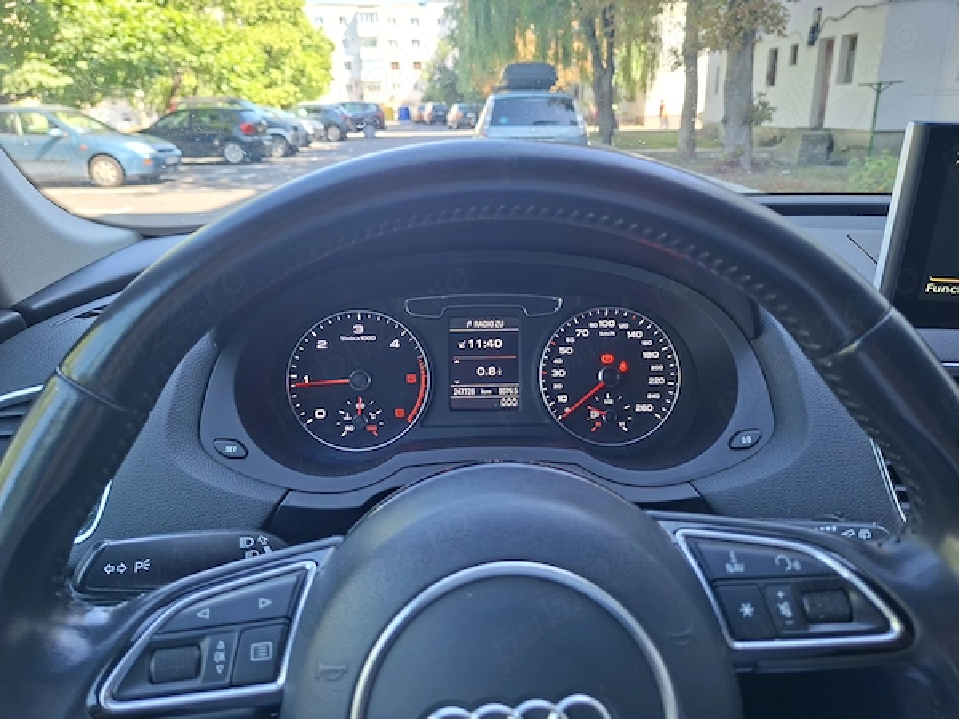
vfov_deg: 58.9
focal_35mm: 23
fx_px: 637
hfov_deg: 73.9
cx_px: 480
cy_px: 360
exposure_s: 1/100
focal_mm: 5.54
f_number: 1.8
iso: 100
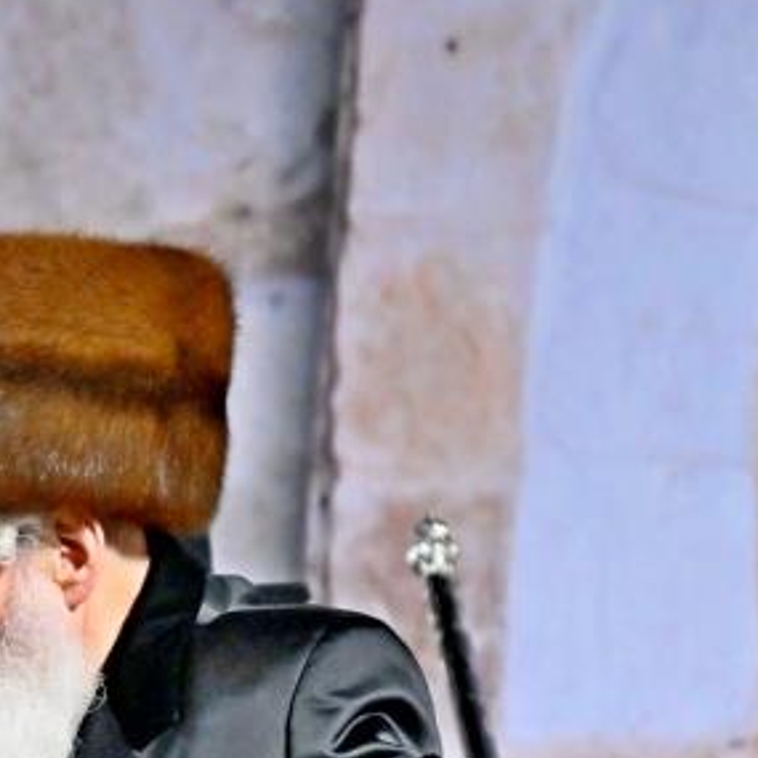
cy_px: 574
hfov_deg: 1.9
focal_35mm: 917
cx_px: -386
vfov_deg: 1.9
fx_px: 22718
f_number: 2.8
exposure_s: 1/250
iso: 1000
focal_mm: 200
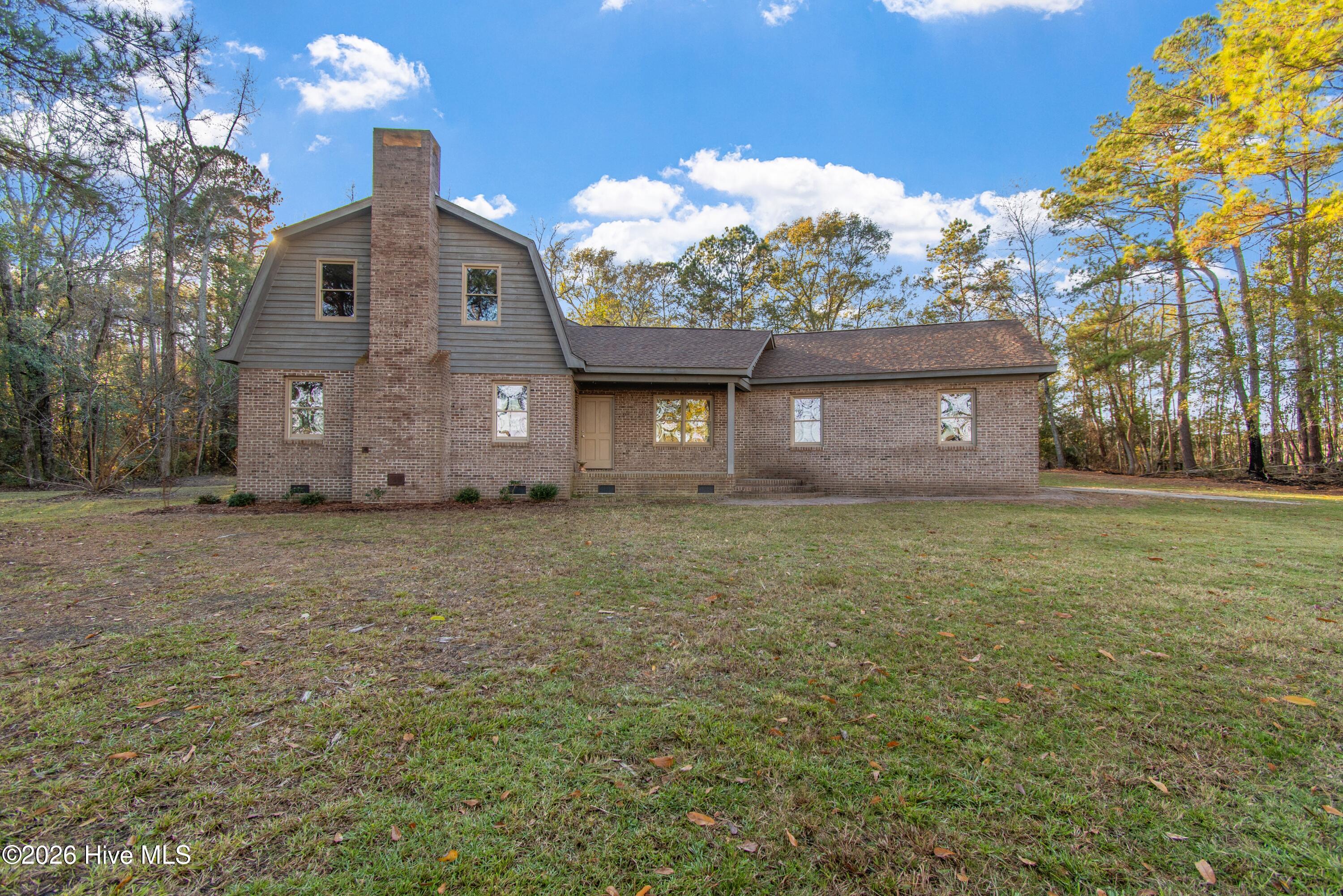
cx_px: 672
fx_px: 560
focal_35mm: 15
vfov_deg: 77.3
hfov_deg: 100.4
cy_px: 448
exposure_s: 1/125
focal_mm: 10
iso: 100
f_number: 5.6
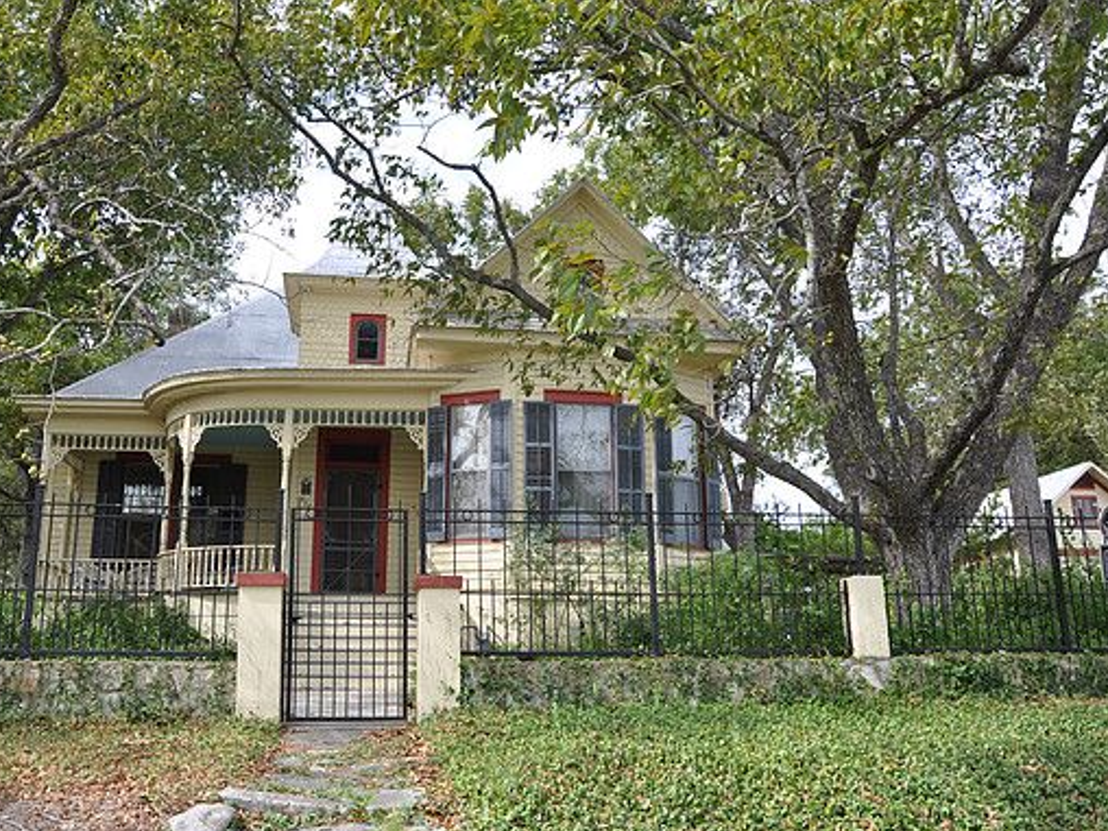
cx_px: 493
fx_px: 1106
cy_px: 418
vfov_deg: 41.2
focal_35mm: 35
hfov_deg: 53.1
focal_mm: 21
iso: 200
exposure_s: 1/160
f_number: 6.3
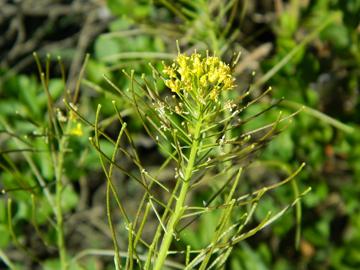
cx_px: 180
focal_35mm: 103
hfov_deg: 19.1
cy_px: 135
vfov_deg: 14.4
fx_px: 1071
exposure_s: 1/500
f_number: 4.5
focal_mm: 18.6
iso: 140
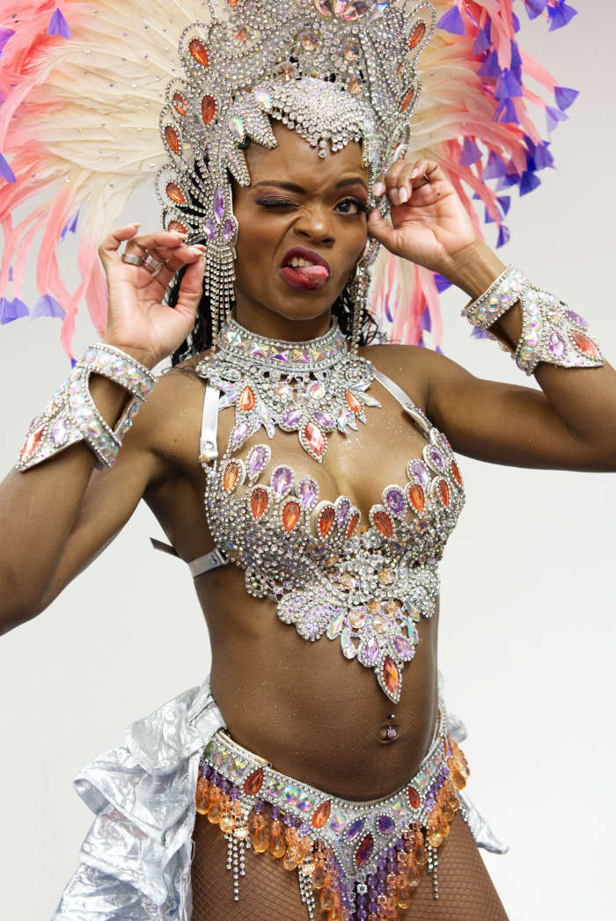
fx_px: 1409
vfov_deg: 36.2
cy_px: 460
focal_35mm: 55
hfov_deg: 24.7
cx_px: 308
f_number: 4
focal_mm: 55
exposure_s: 1/160
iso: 2000
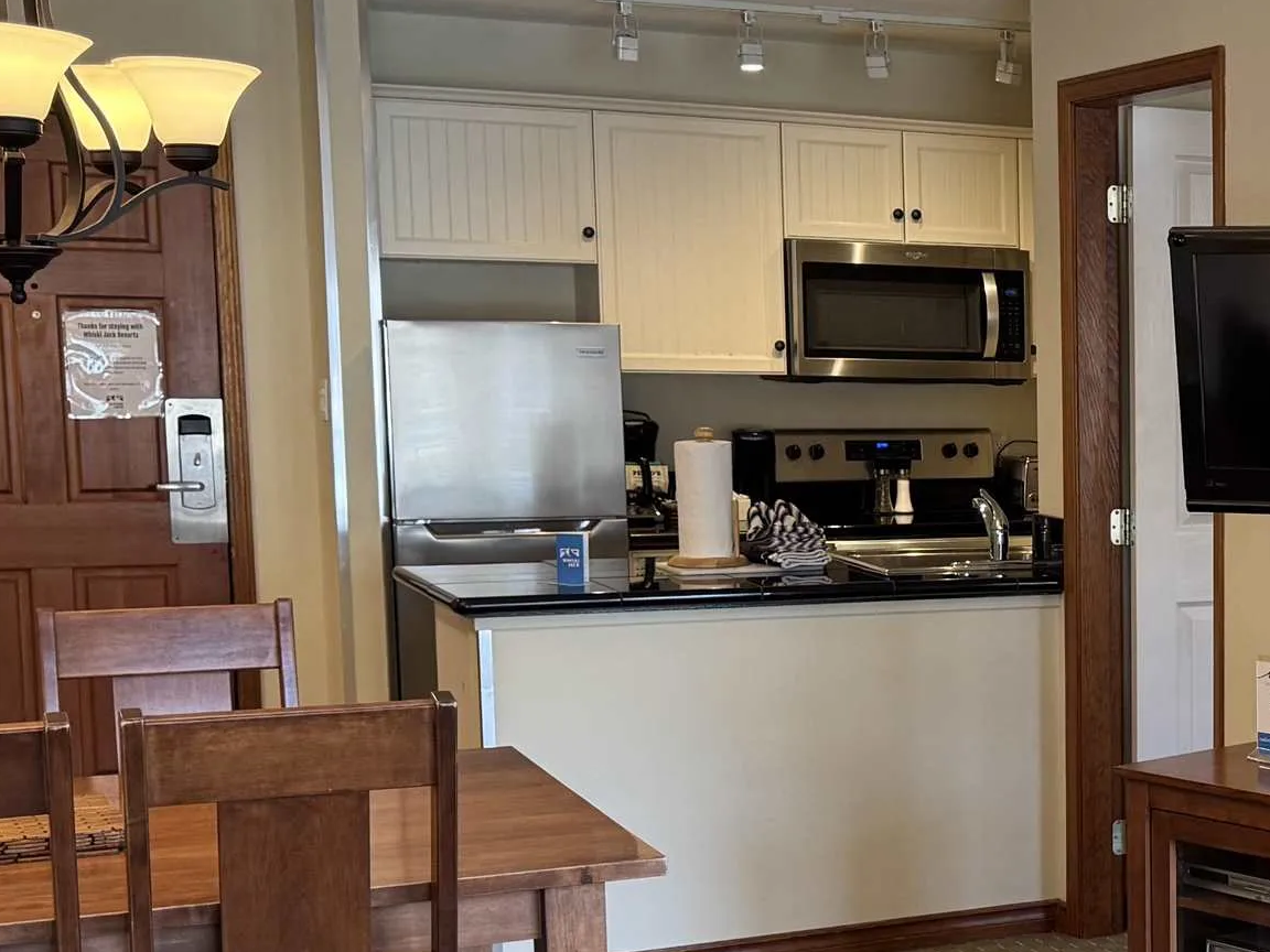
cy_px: 648
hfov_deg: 27.4
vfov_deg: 22.8
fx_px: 2348
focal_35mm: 64
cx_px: 1436
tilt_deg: -7.0
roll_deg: -0.3
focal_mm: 6.76
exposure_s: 1/120
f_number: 1.78
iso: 125
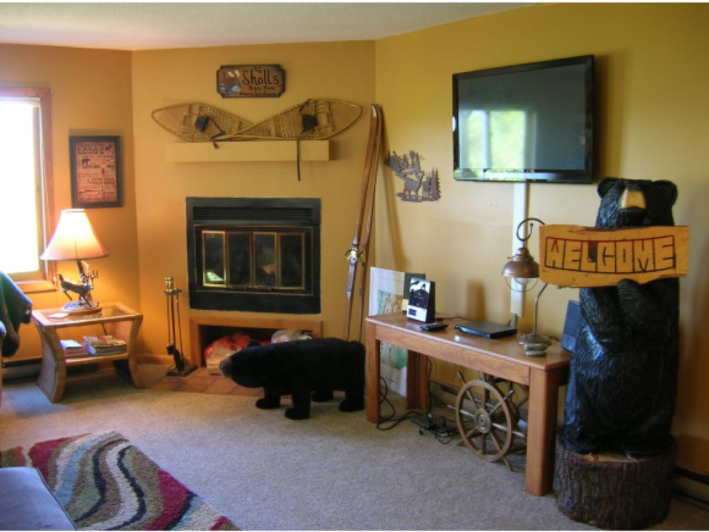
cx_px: 354
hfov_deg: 53.9
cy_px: 266
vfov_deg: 41.8
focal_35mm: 34
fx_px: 697
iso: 58
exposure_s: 1/3.9
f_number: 2.9
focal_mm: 5.7
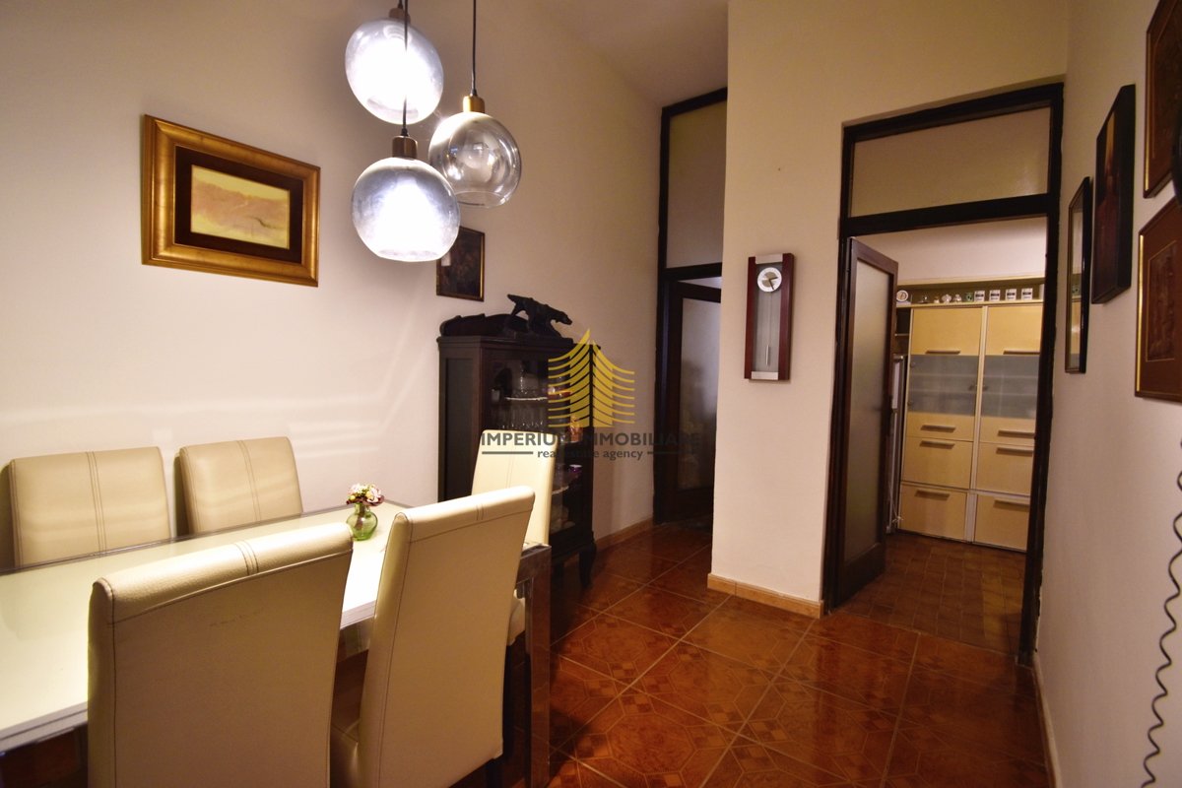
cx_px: 591
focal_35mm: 15
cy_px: 394
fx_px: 492
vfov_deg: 77.3
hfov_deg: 100.4
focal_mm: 10
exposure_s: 1/20
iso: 100
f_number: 4.5
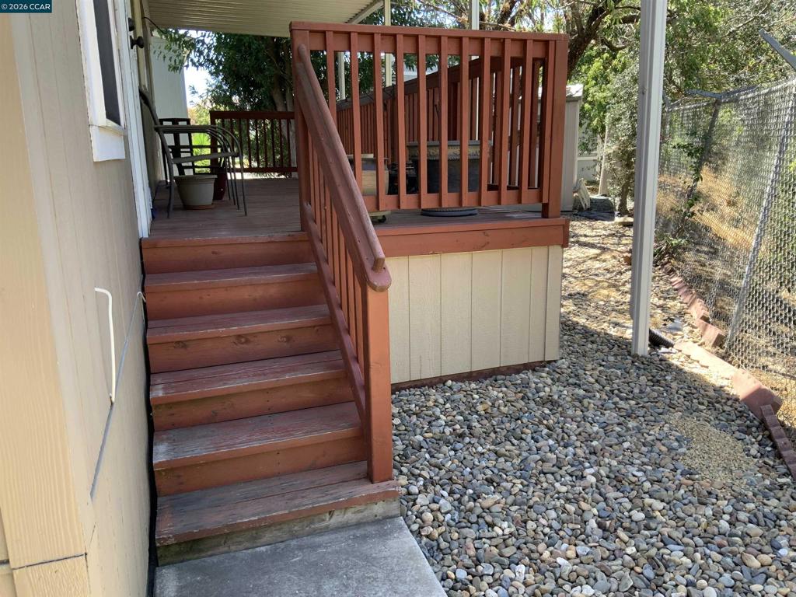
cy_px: 298
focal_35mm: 29
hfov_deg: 61.7
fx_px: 667
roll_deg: +2.1
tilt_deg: -13.4
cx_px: 398
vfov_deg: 48.2
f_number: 1.8
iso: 20
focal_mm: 3
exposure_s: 1/122
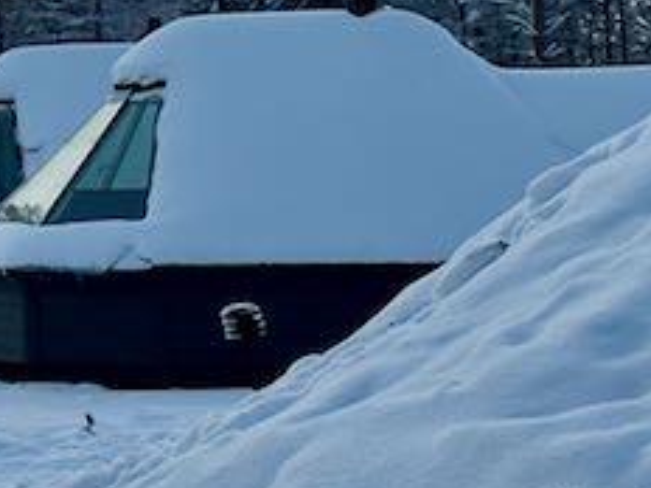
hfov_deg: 10.0
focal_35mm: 186
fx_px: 3498
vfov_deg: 7.9
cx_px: -550
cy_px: -164
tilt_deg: +3.5
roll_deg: +1.9
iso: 125
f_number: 1.78
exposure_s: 1/60
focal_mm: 6.86
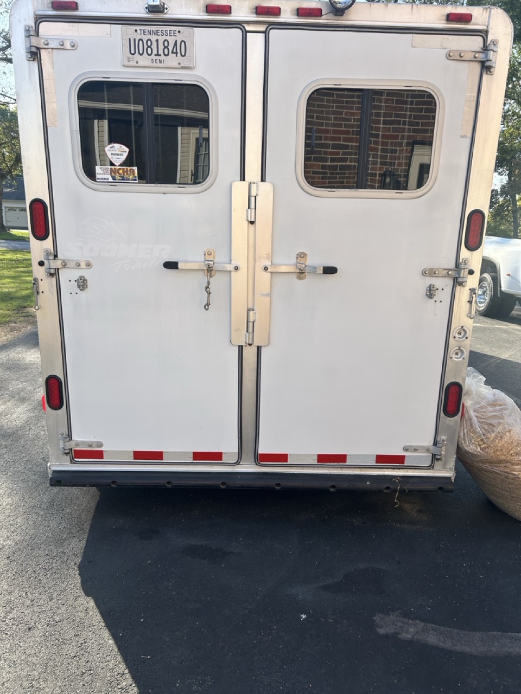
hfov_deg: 53.1
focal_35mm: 26
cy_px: 347
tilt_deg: -13.5
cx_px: 260
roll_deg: -2.5
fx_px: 522
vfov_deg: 67.3
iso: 50
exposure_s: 1/1431
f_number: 1.5
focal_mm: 5.7
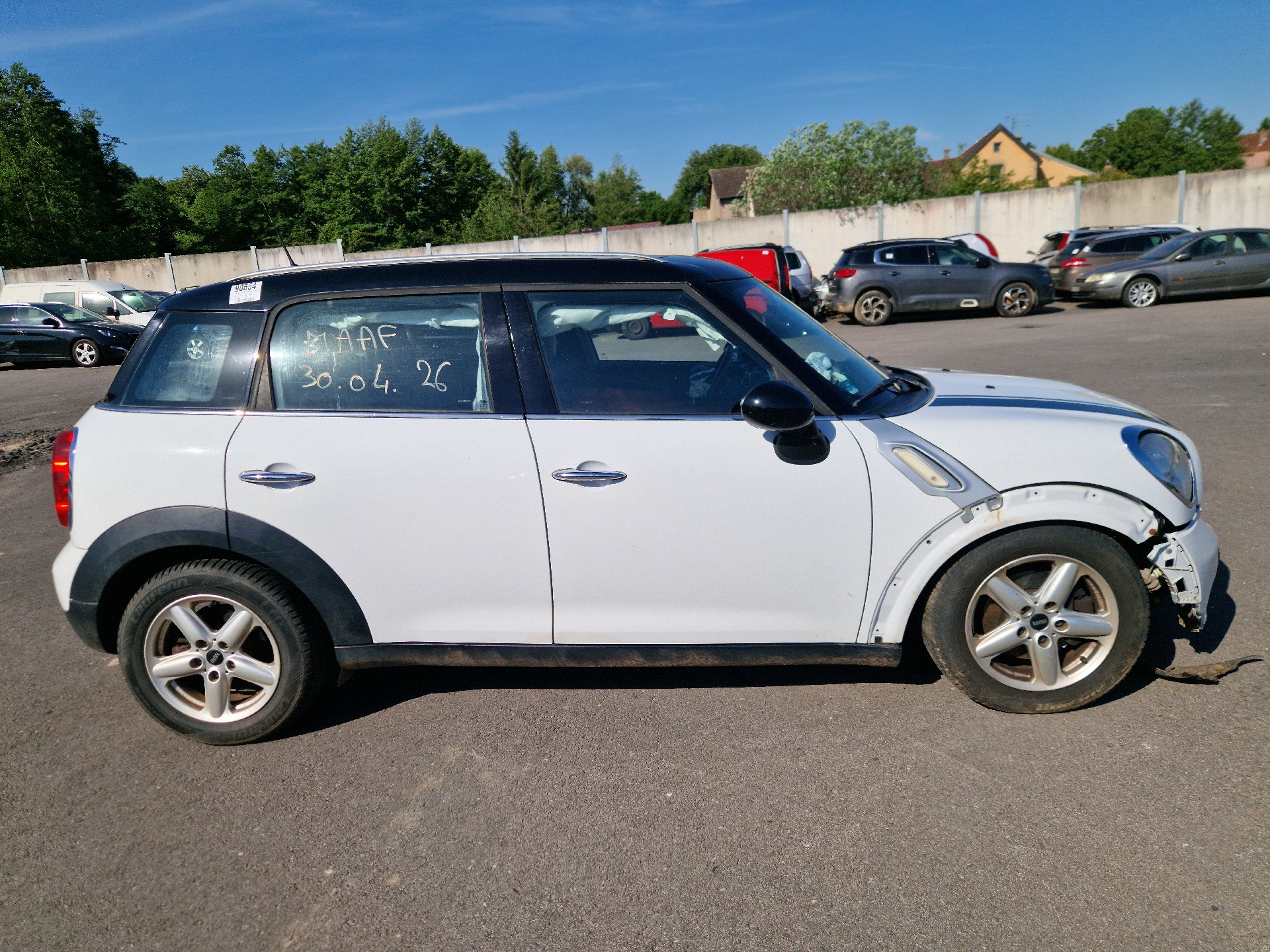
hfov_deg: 73.9
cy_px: 476
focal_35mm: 23
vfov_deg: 58.9
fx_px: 844
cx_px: 635
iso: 50
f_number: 1.8
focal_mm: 5.4
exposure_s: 1/3333
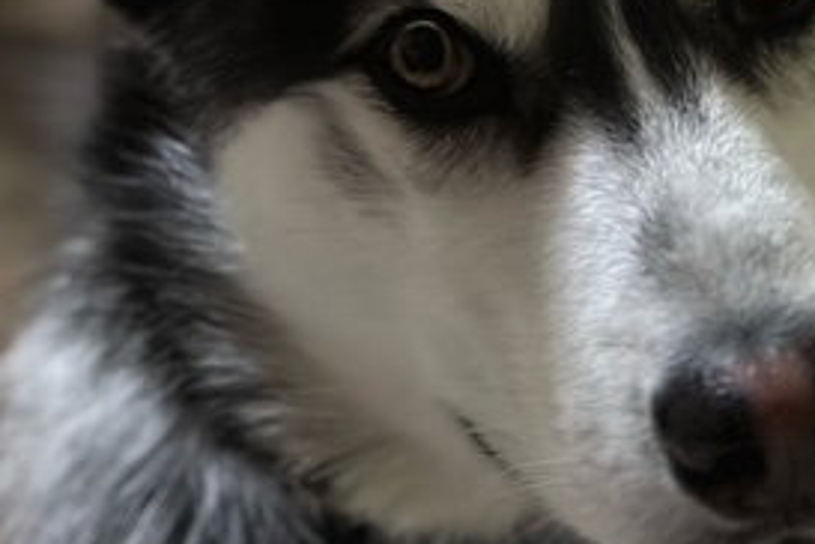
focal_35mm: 117
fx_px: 2649
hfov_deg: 17.4
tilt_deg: -11.9
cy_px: 78
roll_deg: +1.0
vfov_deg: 11.7
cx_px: 573
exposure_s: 1/30
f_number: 1.78
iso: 1000
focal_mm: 6.86
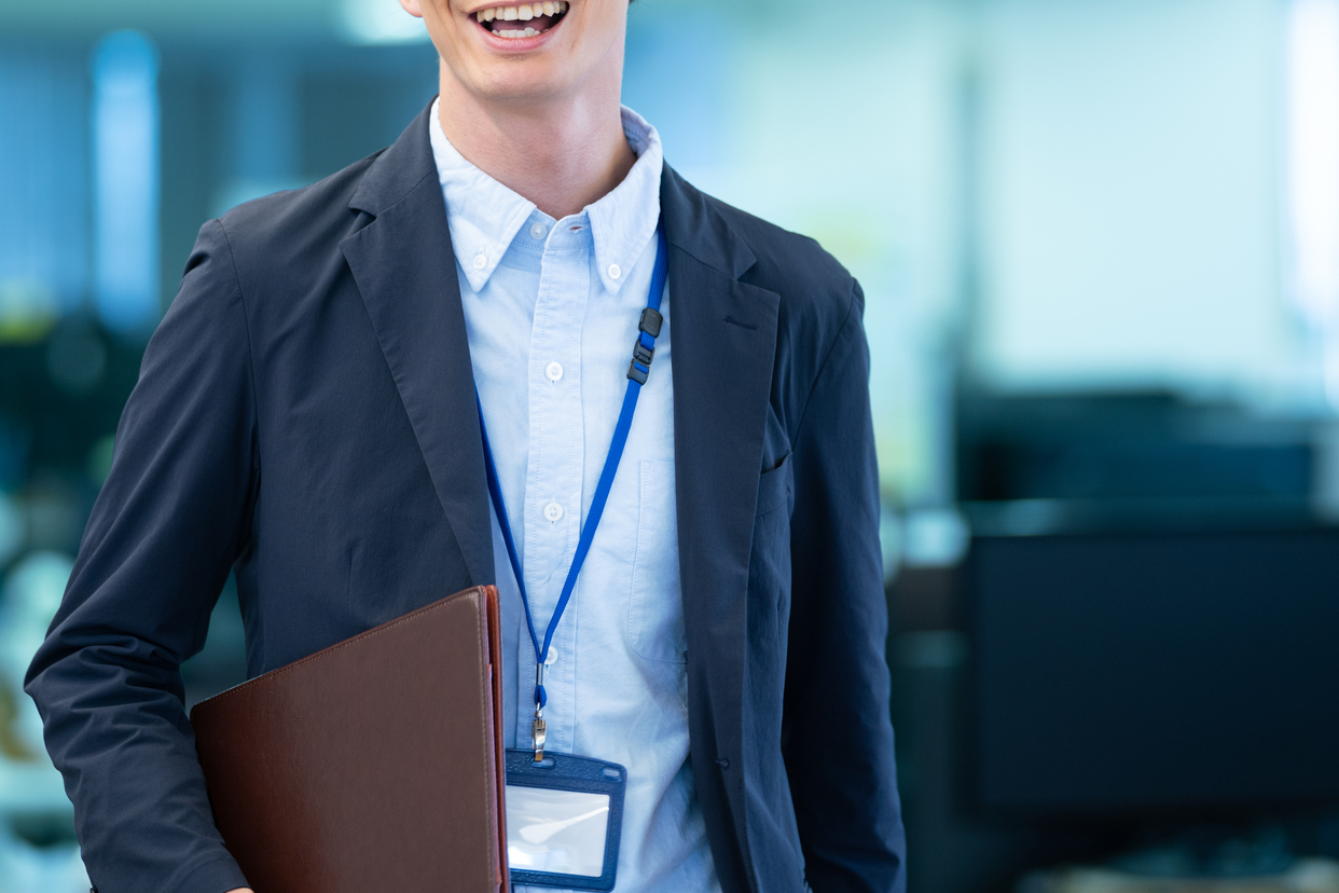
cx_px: 608
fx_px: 7847
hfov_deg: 9.8
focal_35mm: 211
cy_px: 310
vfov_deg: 6.5
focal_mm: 131
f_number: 2.8
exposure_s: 1/60
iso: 400
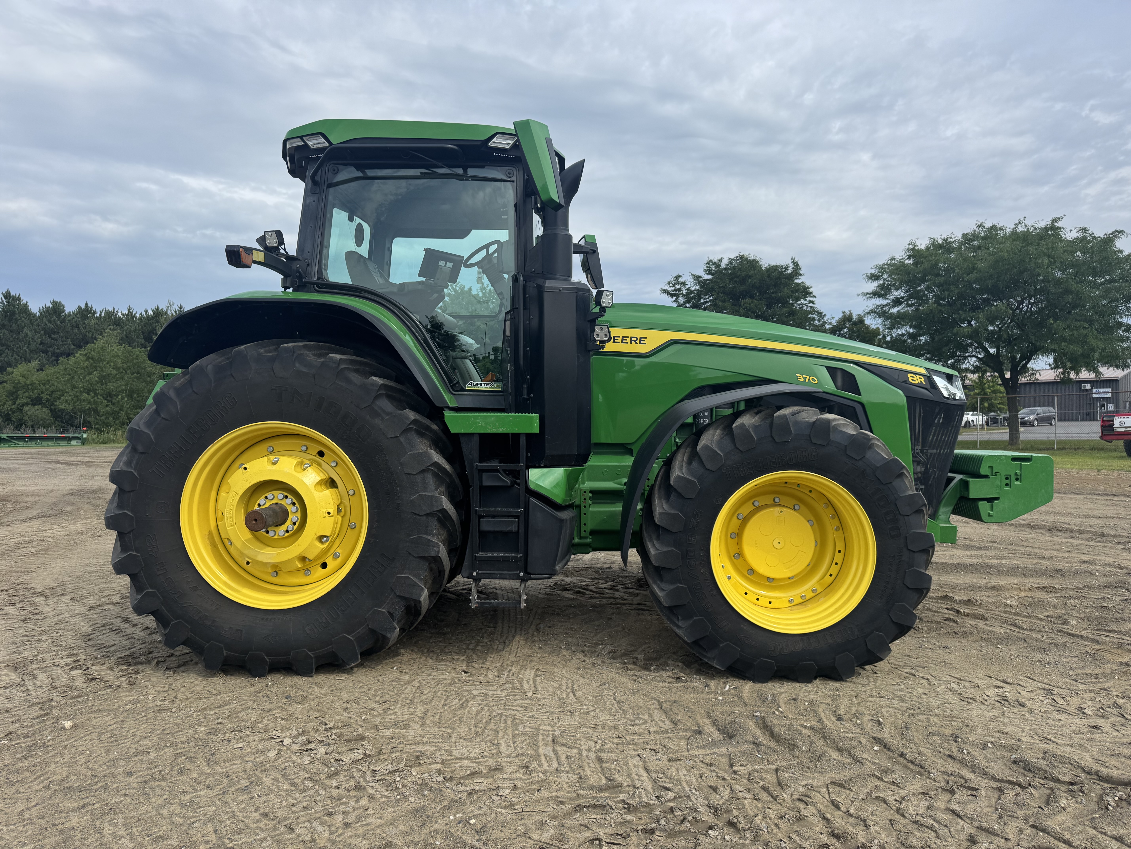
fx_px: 784
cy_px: 424
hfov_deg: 71.6
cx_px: 566
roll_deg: +1.4
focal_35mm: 24
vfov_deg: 56.8
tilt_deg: -0.8
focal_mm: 6.76
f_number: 1.78
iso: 80
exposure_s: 1/4049
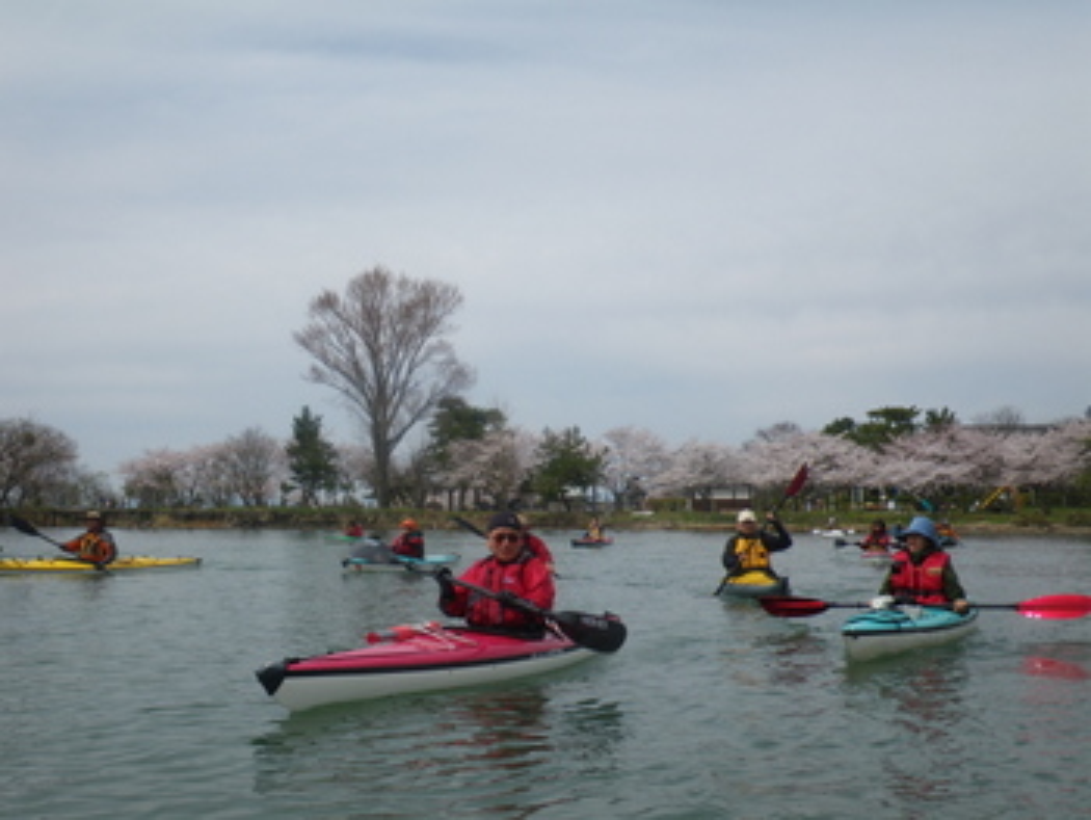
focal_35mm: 42
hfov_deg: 44.8
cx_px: 546
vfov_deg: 34.4
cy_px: 410
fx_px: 1325
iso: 50
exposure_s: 1/400
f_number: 5
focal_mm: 7.5
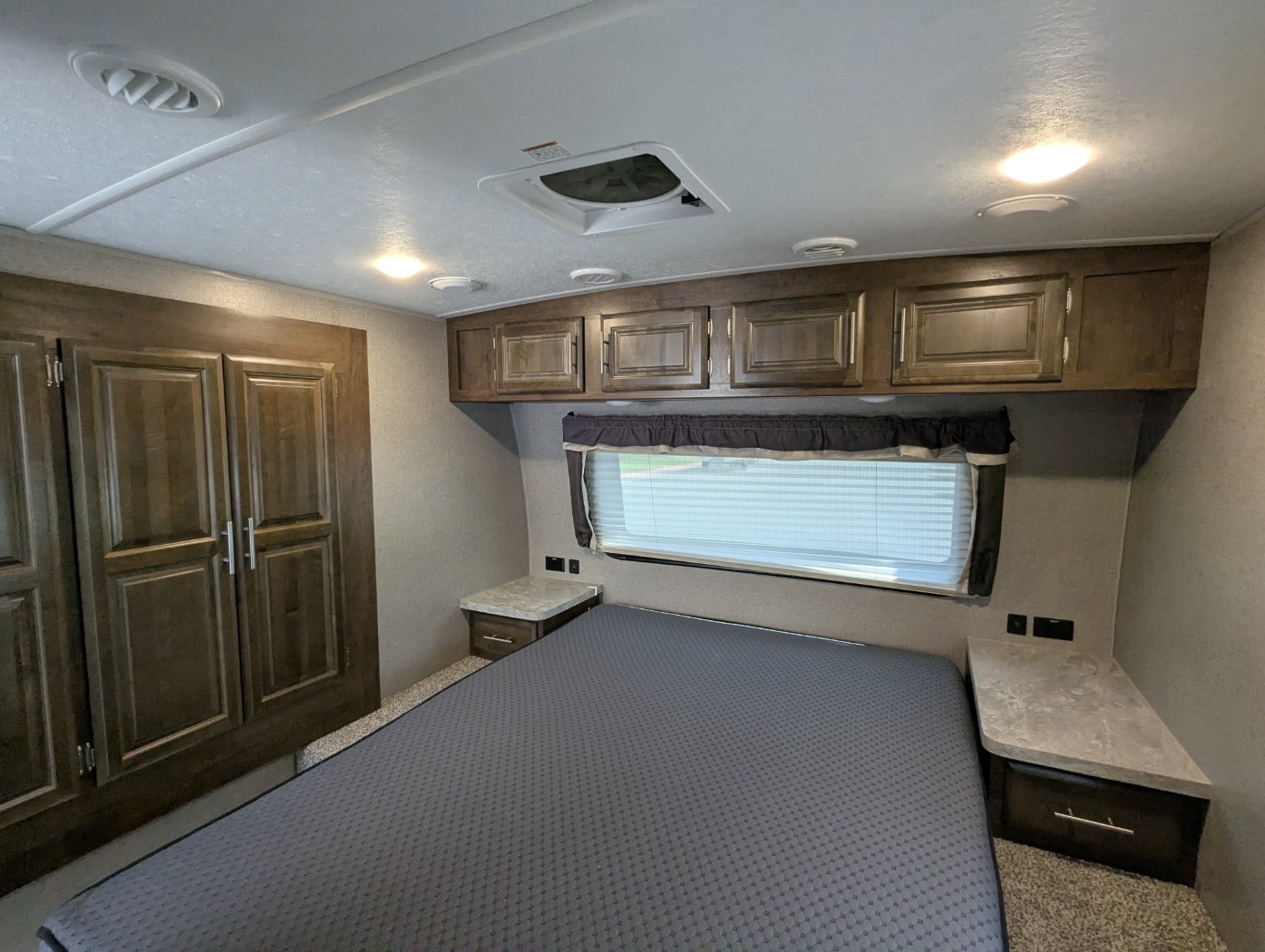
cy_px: 476
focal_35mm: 16
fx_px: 585
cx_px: 632
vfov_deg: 78.2
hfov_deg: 94.4
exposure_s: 1/71.5
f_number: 2.2
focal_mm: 2.35
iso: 204
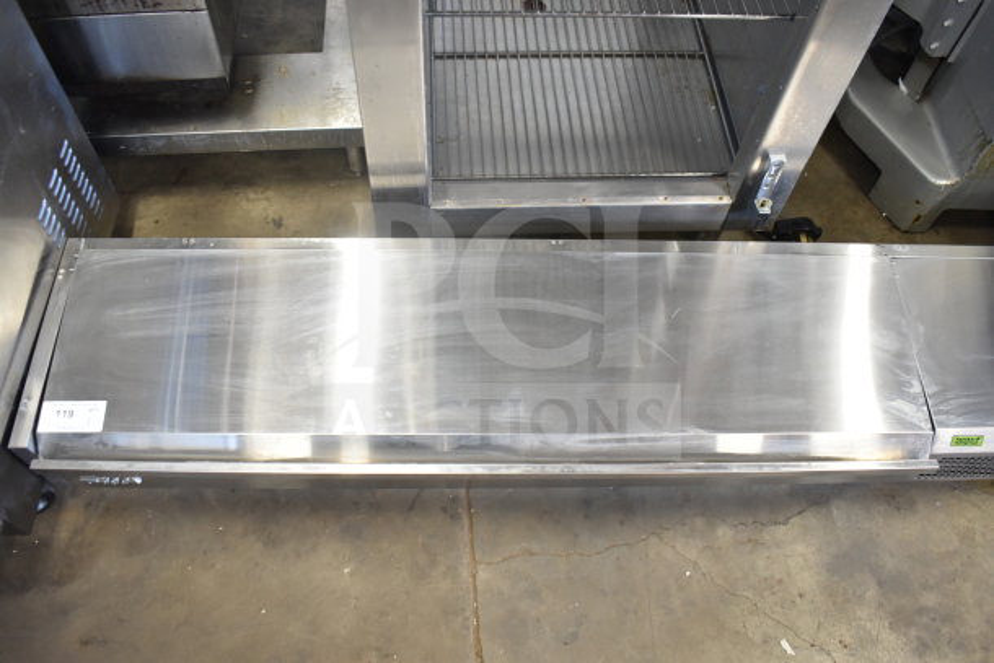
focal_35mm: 30
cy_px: 332
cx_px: 497
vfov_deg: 43.6
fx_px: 828
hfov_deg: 61.9
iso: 1000
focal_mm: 20
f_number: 3.5
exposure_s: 1/30
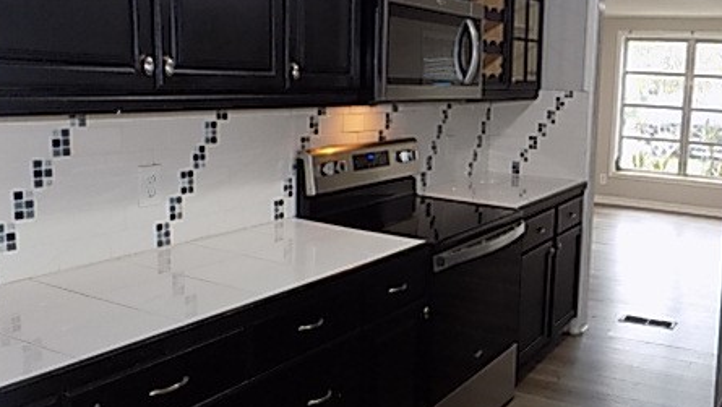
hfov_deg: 53.8
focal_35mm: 36
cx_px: 501
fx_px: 690
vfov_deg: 32.9
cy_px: 196
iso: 280
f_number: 3.1
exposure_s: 1/30
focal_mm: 4
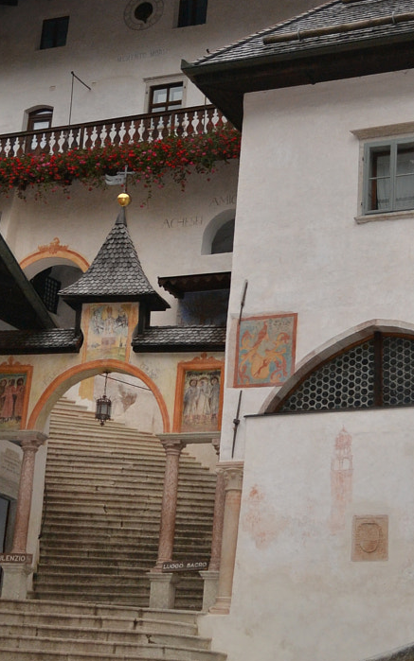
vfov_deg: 26.6
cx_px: 161
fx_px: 1390
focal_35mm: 77
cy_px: 198
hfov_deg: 16.9
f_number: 4
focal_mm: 22
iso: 360
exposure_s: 1/125
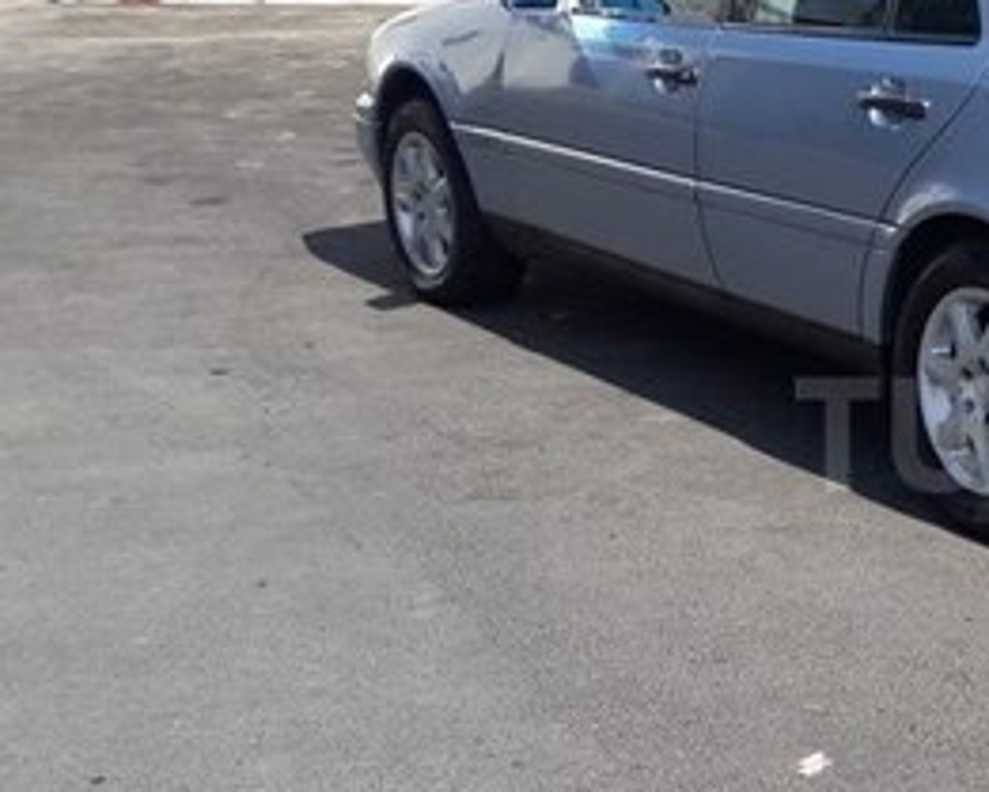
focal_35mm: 69
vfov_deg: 22.2
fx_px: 2020
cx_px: 1182
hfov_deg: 24.9
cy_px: 434
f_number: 1.9
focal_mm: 3.7
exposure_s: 1/1058
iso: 40
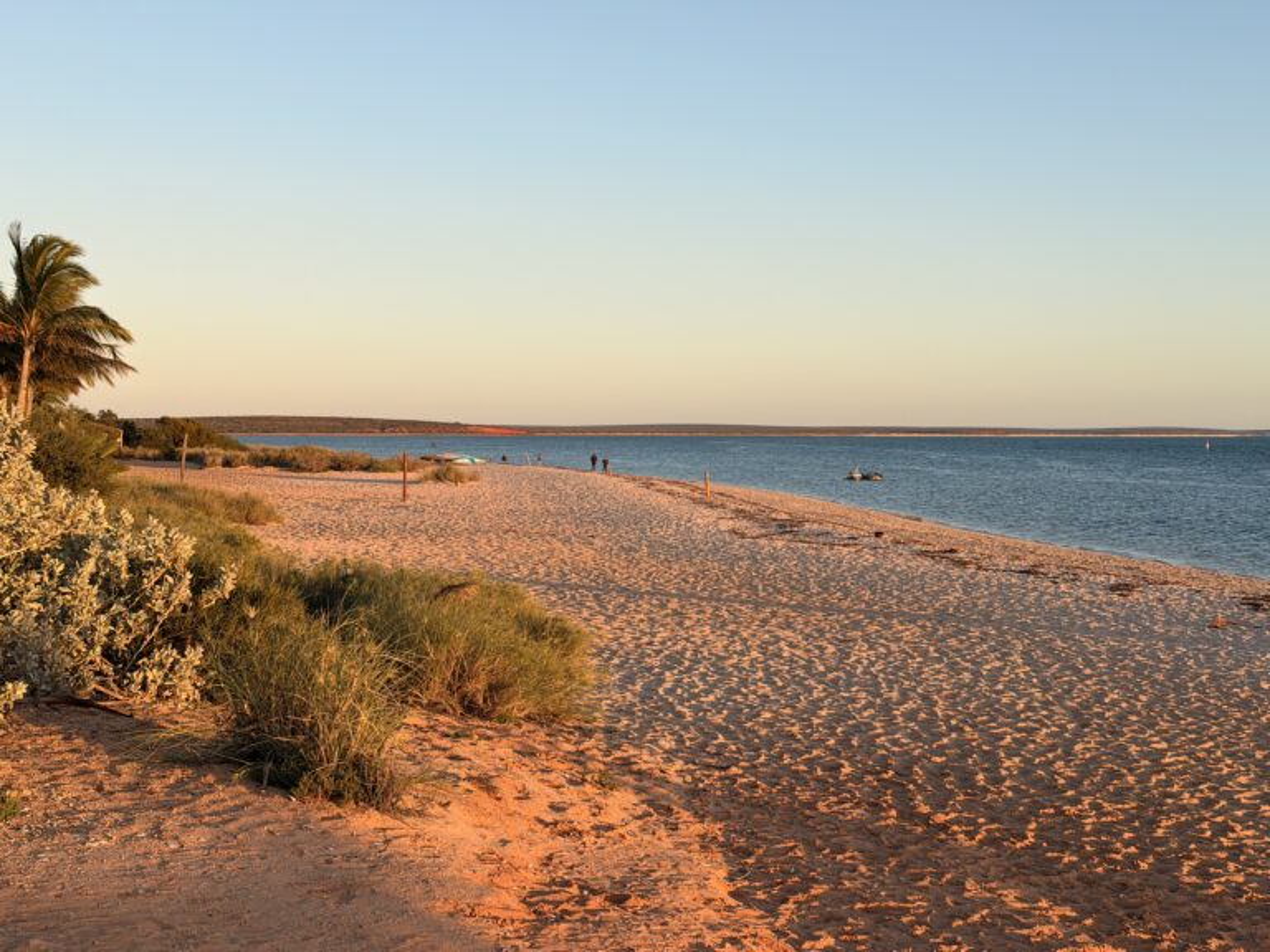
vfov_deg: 30.3
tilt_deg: -2.2
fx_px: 1761
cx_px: 635
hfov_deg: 39.7
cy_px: 476
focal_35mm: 48
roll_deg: -0.5
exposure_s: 1/1608
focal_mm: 6.76
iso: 64
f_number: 1.78
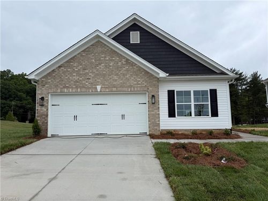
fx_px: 186
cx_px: 134
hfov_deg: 71.6
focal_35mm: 24
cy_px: 100
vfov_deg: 56.8
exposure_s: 1/2232
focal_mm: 6.76
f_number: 1.78
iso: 80
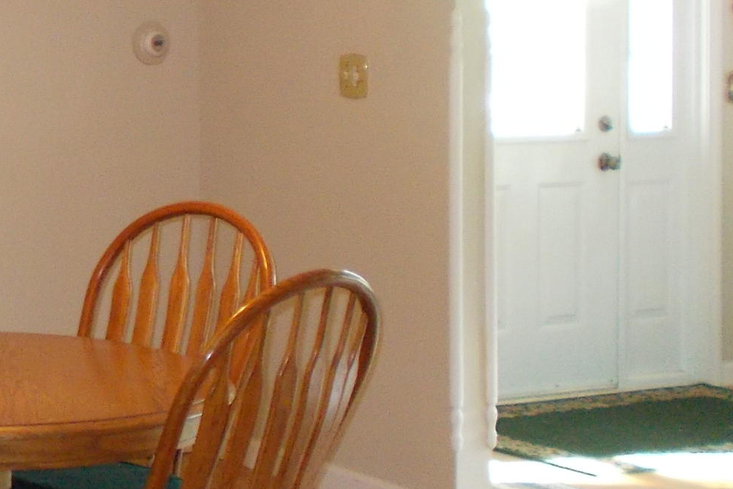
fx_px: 2199
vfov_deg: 12.6
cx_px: -191
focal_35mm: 108
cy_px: 63
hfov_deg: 17.8
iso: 320
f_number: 3.6
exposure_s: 1/25
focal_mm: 6
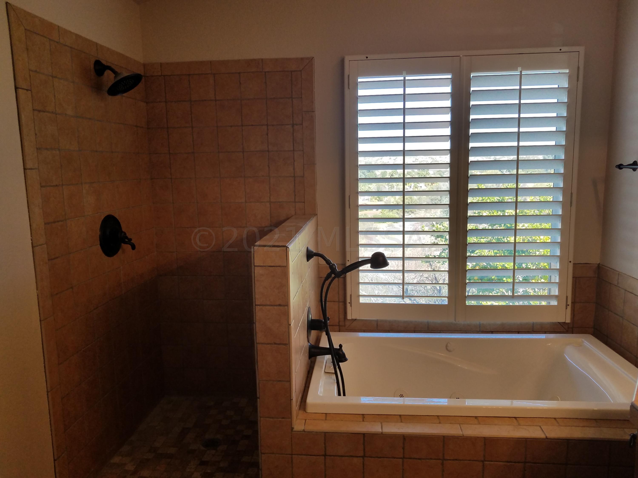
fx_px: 479
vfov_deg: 53.1
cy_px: 239
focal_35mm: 26
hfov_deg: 67.3
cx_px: 319
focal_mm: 4.2
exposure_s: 1/434
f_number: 1.7
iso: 40
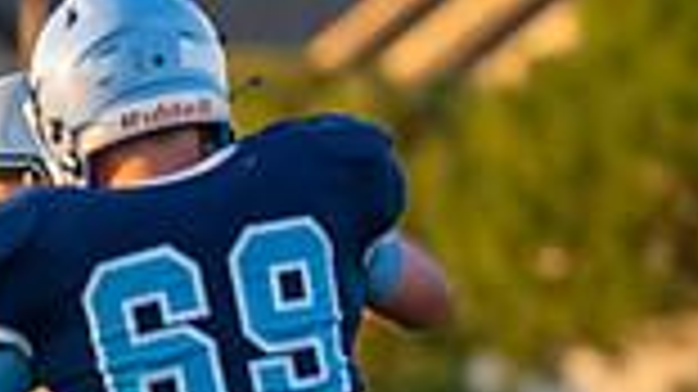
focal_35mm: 1514
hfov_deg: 1.4
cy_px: 535
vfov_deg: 0.8
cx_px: -460
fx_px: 28007
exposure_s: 1/2500
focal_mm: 200
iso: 800
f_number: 2.8
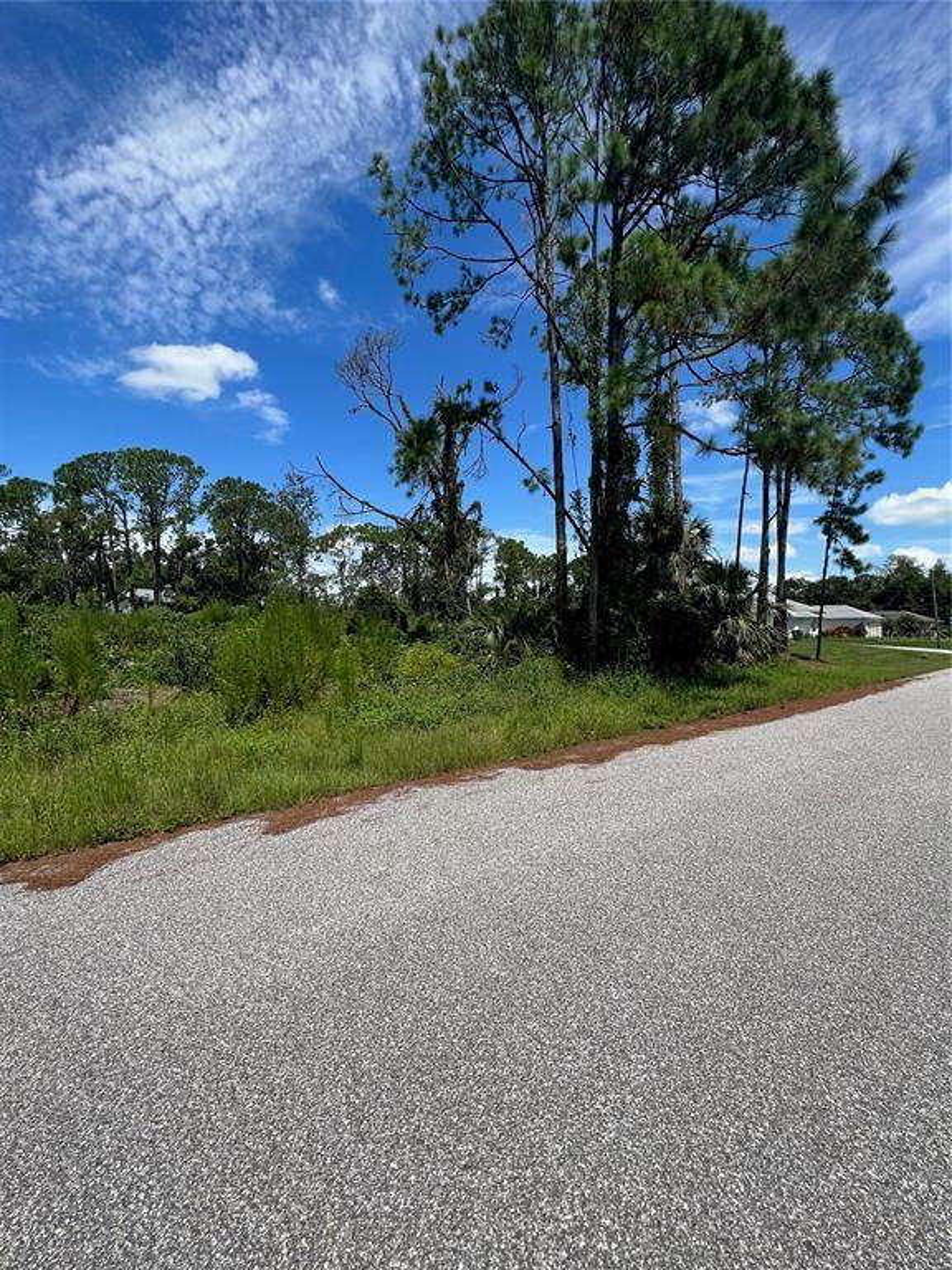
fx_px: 477
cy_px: 635
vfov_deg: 106.2
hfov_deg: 89.9
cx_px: 476
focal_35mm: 13
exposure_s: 1/1340
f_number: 1.8
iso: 32
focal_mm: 1.57
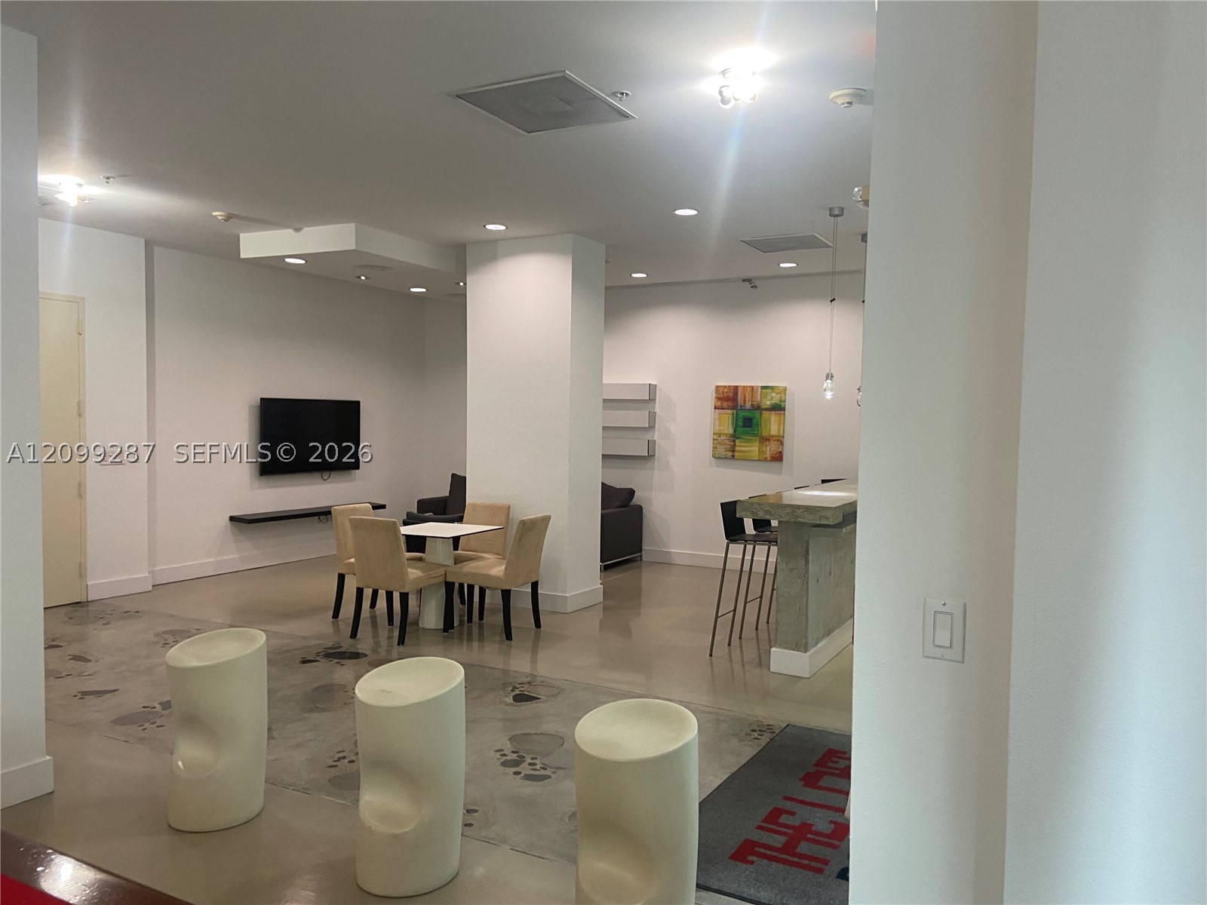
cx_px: 604
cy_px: 452
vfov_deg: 53.1
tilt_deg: -4.9
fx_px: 907
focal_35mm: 26
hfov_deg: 67.3
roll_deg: -0.8
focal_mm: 4.25
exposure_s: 1/60
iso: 100
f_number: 1.8
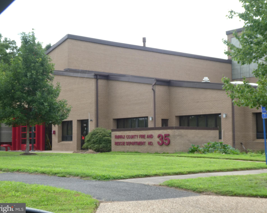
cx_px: 135
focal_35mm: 60
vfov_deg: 25.4
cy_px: 107
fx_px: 474
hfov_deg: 31.5
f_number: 4.2
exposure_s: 1/100
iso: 80
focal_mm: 10.3
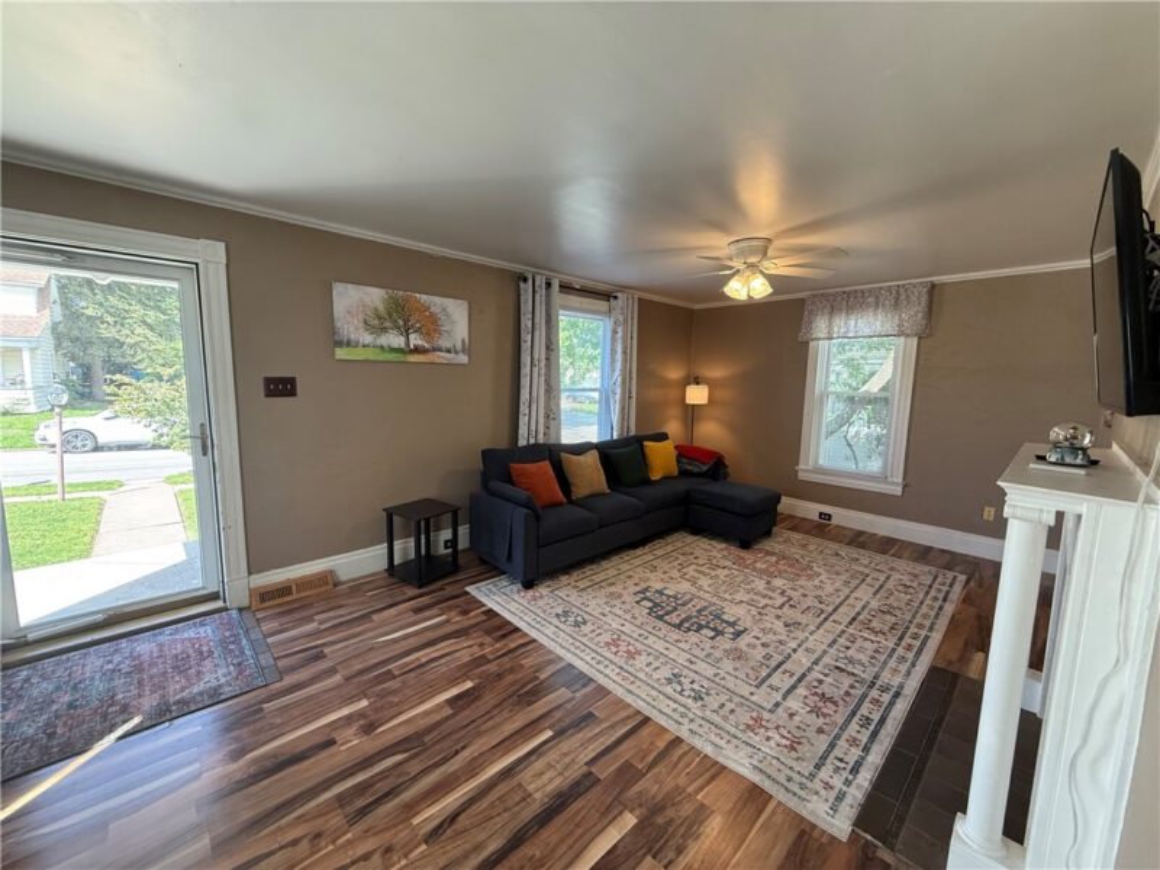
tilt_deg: -6.6
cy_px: 435
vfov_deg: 85.7
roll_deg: -1.1
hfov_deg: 102.1
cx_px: 580
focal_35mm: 14
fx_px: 469
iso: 250
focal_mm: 2.22
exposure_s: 1/120
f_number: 2.2
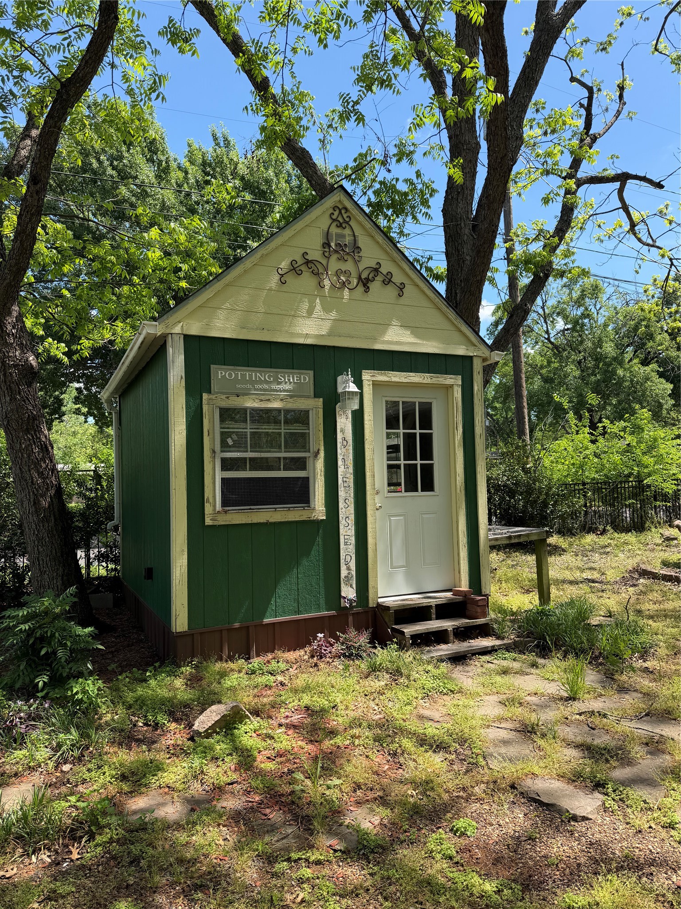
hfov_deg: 56.8
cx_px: 340
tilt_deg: +2.3
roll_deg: +2.1
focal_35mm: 24
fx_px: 630
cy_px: 454
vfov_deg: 71.6
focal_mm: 6.76
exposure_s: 1/1727
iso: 80
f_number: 1.78
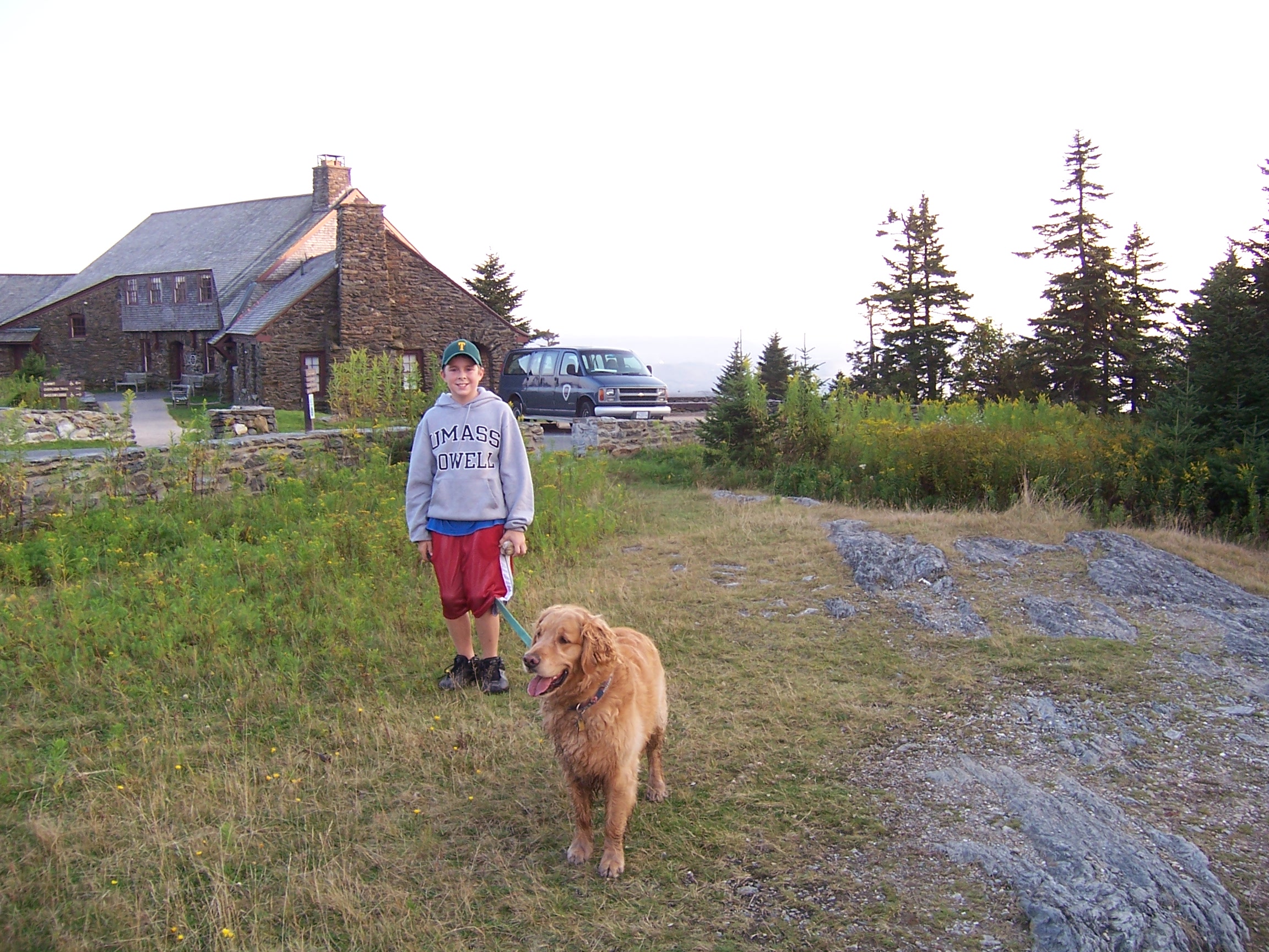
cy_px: 476
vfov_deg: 42.9
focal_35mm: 33
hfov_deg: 55.4
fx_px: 1210
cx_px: 634
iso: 80
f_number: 2.8
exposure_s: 1/60
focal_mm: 5.5
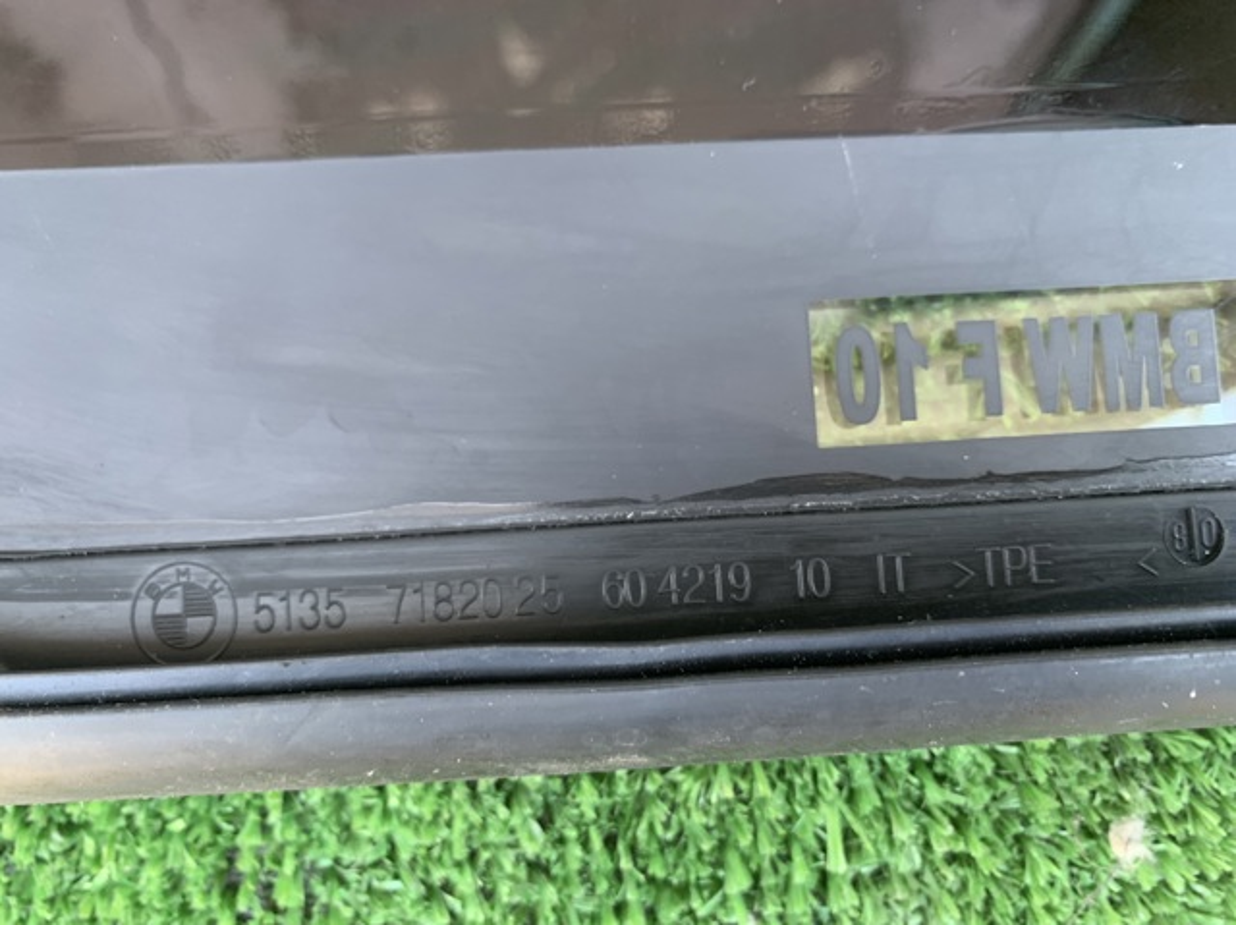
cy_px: 462
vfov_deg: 53.0
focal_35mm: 26
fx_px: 928
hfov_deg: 67.3
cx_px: 618
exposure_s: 1/66
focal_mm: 4.25
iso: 100
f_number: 1.8
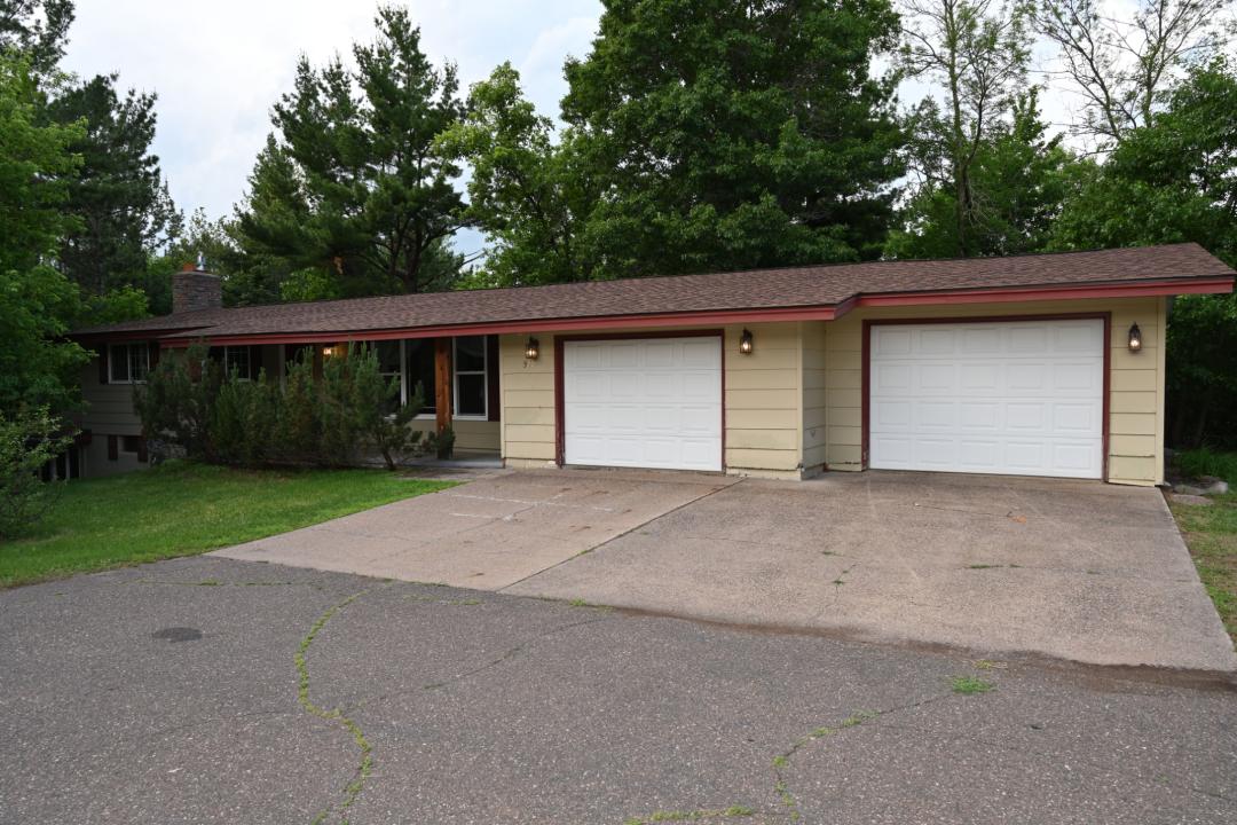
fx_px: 893
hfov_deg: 69.4
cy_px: 412
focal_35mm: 26
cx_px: 618
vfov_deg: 49.6
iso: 140
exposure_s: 1/125
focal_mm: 26
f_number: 5.6
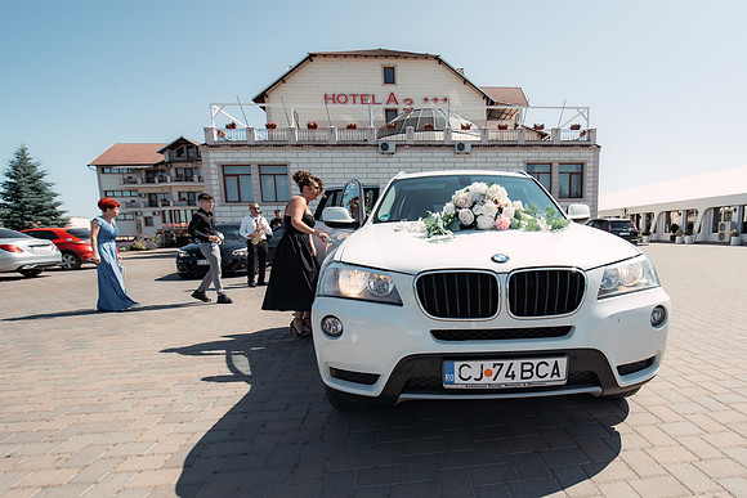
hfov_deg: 87.0
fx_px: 385
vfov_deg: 65.2
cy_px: 299
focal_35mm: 19
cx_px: 453
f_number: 7.1
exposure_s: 1/800
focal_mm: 15
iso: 100
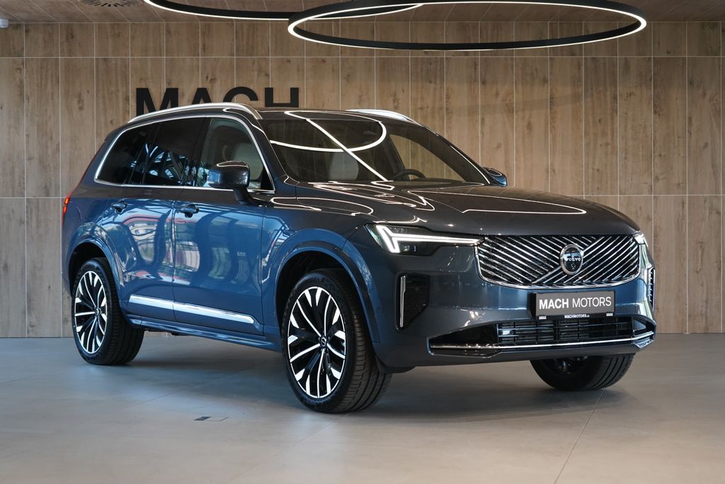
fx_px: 1349
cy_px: 242
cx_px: 362
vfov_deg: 20.3
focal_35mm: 67
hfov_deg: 30.1
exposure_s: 1/160
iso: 3200
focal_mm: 67
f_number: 5.6
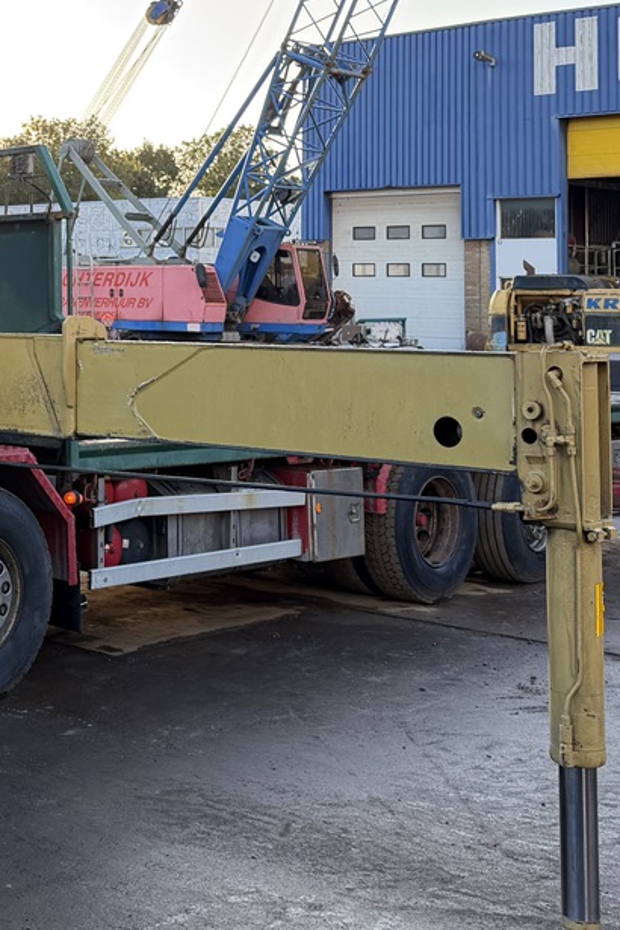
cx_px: -60
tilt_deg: +3.4
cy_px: 219
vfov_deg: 33.7
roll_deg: -1.2
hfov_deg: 22.1
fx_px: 1498
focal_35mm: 58
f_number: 1.78
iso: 100
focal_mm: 6.76
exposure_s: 1/315
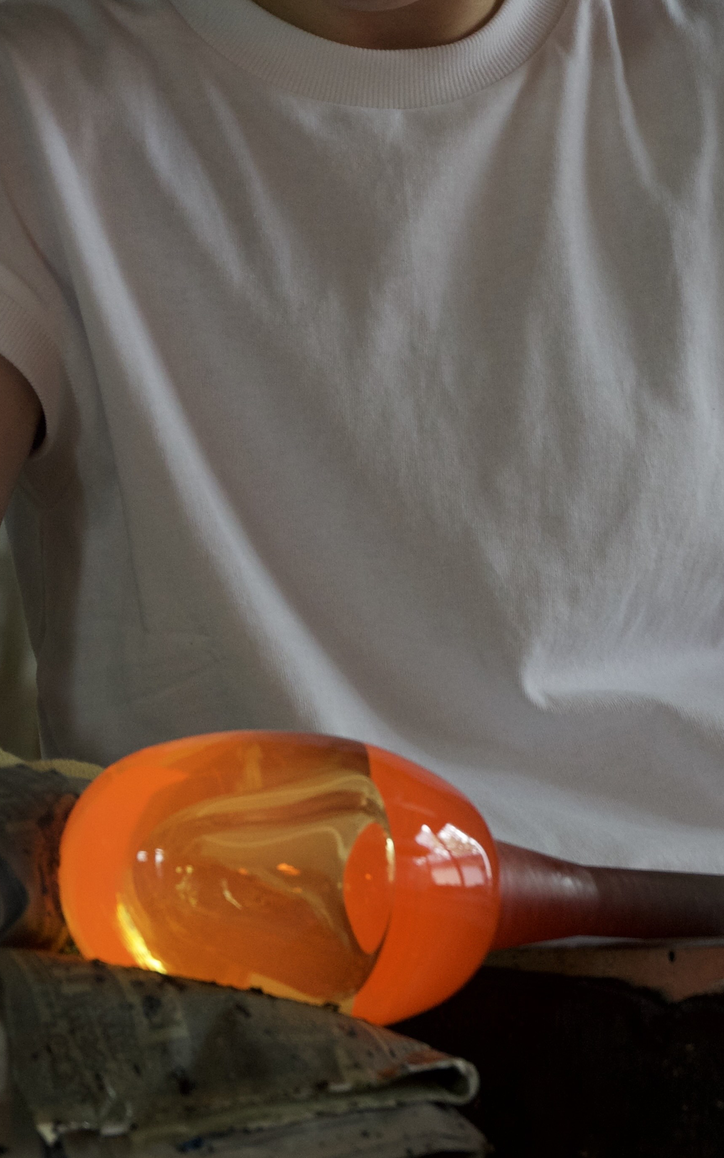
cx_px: 431
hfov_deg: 9.9
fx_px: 4199
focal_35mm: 133
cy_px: 385
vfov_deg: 15.7
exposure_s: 1/30
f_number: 5.6
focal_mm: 40
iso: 800
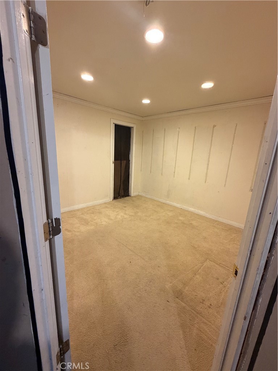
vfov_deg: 102.1
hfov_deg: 85.7
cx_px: 139
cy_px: 186
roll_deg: -3.1
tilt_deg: -12.8
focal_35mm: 14
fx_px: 150
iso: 400
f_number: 2.2
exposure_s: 1/60
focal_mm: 2.22
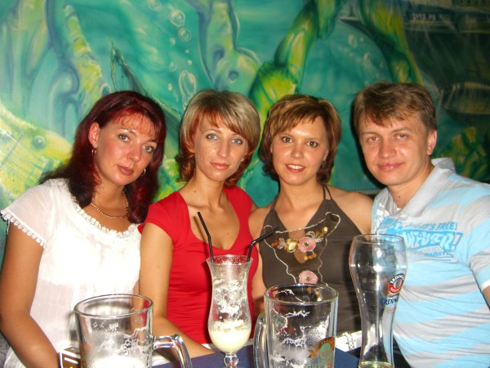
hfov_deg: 49.0
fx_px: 538
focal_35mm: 38
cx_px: 245
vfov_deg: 37.7
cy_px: 184
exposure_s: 1/60
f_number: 2.8
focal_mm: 7.9
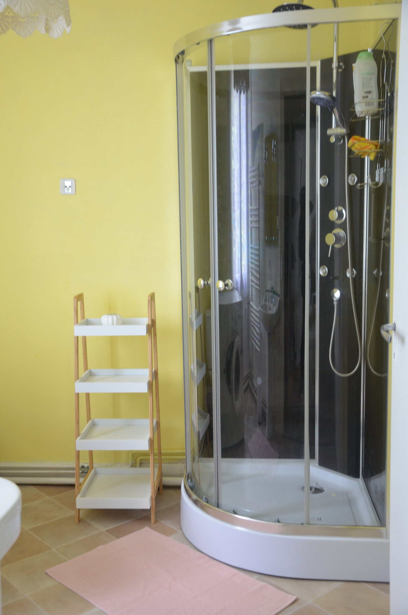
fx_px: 717
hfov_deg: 31.8
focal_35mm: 42
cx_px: 204
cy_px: 308
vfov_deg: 46.5
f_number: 4
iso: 800
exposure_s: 1/25
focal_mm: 28
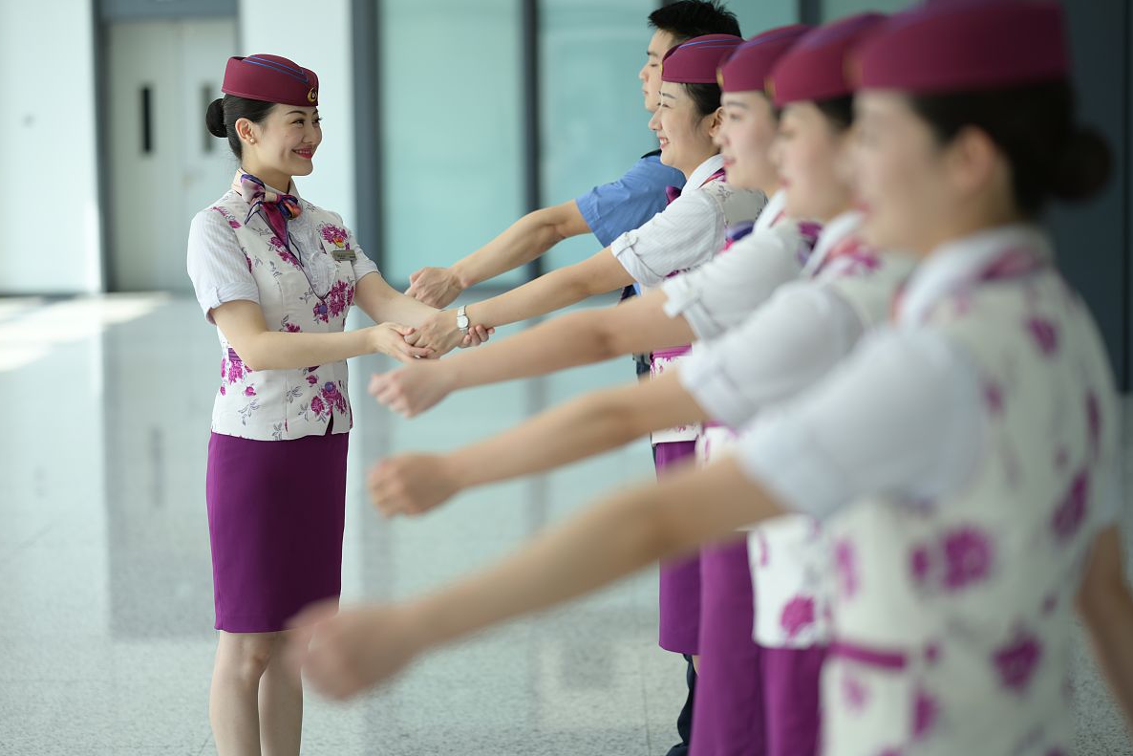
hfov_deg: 23.6
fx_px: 2707
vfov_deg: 15.9
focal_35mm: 86
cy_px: 381
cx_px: 564
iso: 64
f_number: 1.8
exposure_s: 1/200
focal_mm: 85
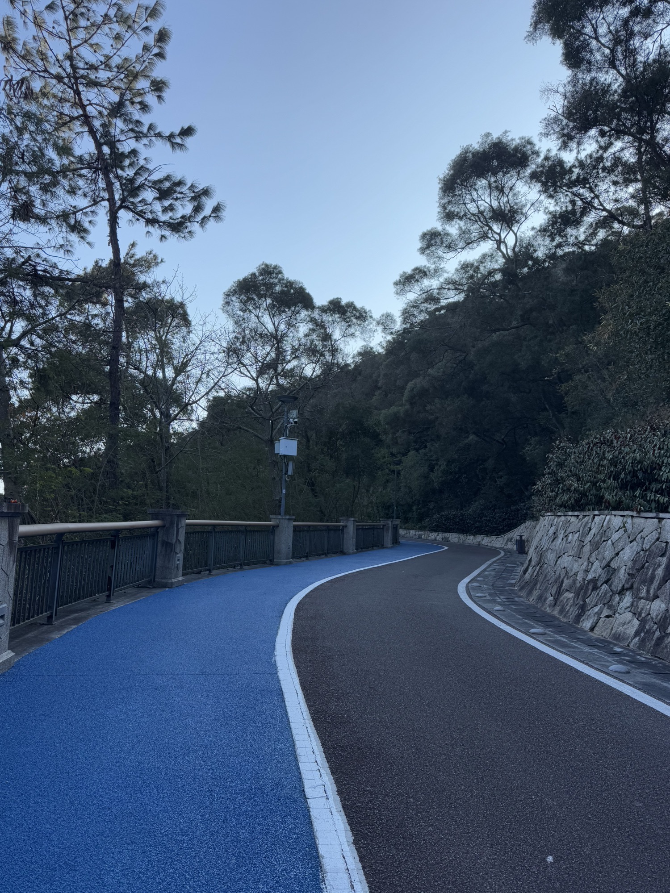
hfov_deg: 56.8
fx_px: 619
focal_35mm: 24
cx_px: 335
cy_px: 446
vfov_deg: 71.6
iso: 80
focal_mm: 6.76
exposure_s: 1/2331
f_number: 1.78
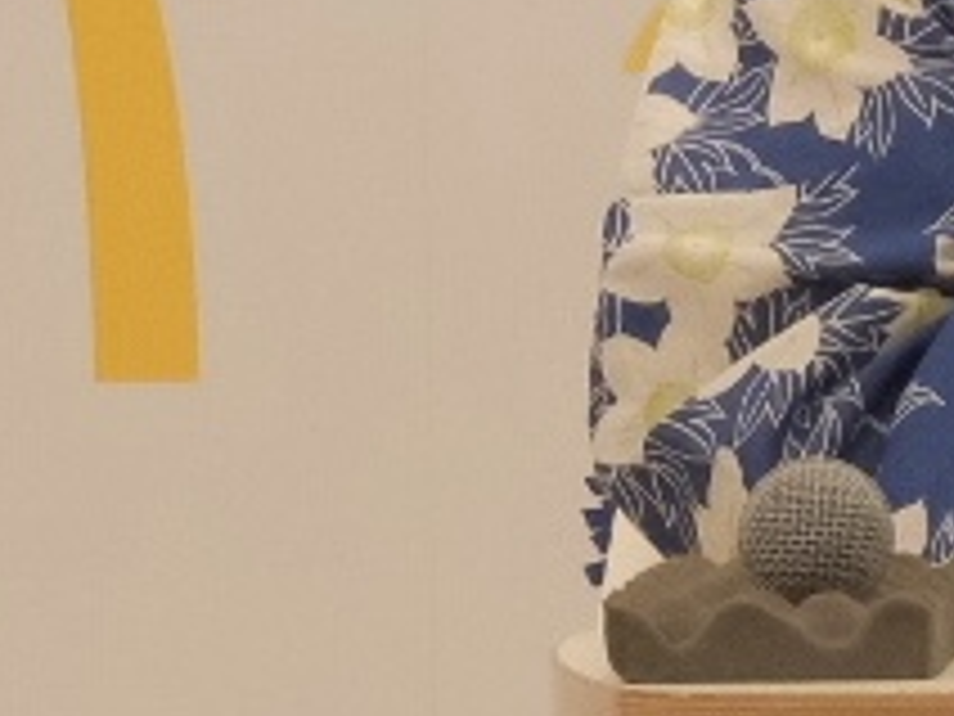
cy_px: -74
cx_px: 1375
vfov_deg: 5.9
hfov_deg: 7.7
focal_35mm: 252
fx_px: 6945
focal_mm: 55
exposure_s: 1/240
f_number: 5.6
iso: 4000
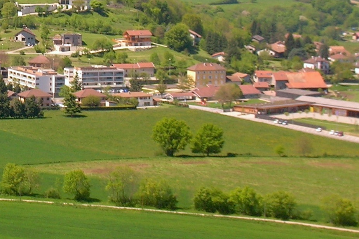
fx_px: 1386
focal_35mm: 139
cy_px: -6
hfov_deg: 14.5
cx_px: 3
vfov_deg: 9.8
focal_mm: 9
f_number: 5.7
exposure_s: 1/185
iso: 50
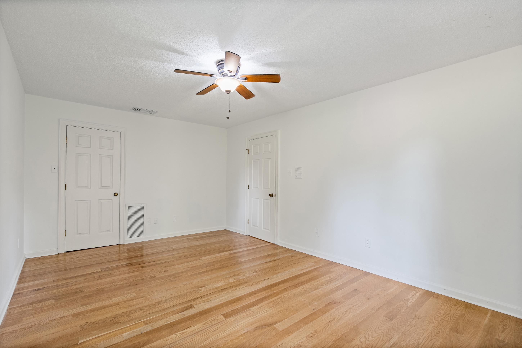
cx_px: 261
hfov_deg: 96.7
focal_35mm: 16
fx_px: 232
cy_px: 174
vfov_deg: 73.8
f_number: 9.5
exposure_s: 1
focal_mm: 16
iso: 1000
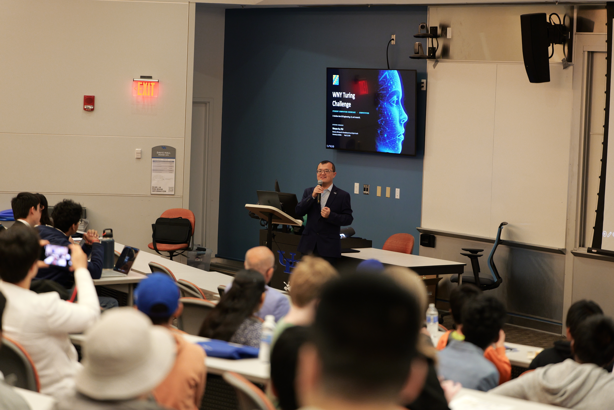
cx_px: 307
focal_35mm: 98
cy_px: 205
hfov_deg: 20.8
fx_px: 1671
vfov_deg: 14.0
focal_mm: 98
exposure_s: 1/125
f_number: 2.7
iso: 2500
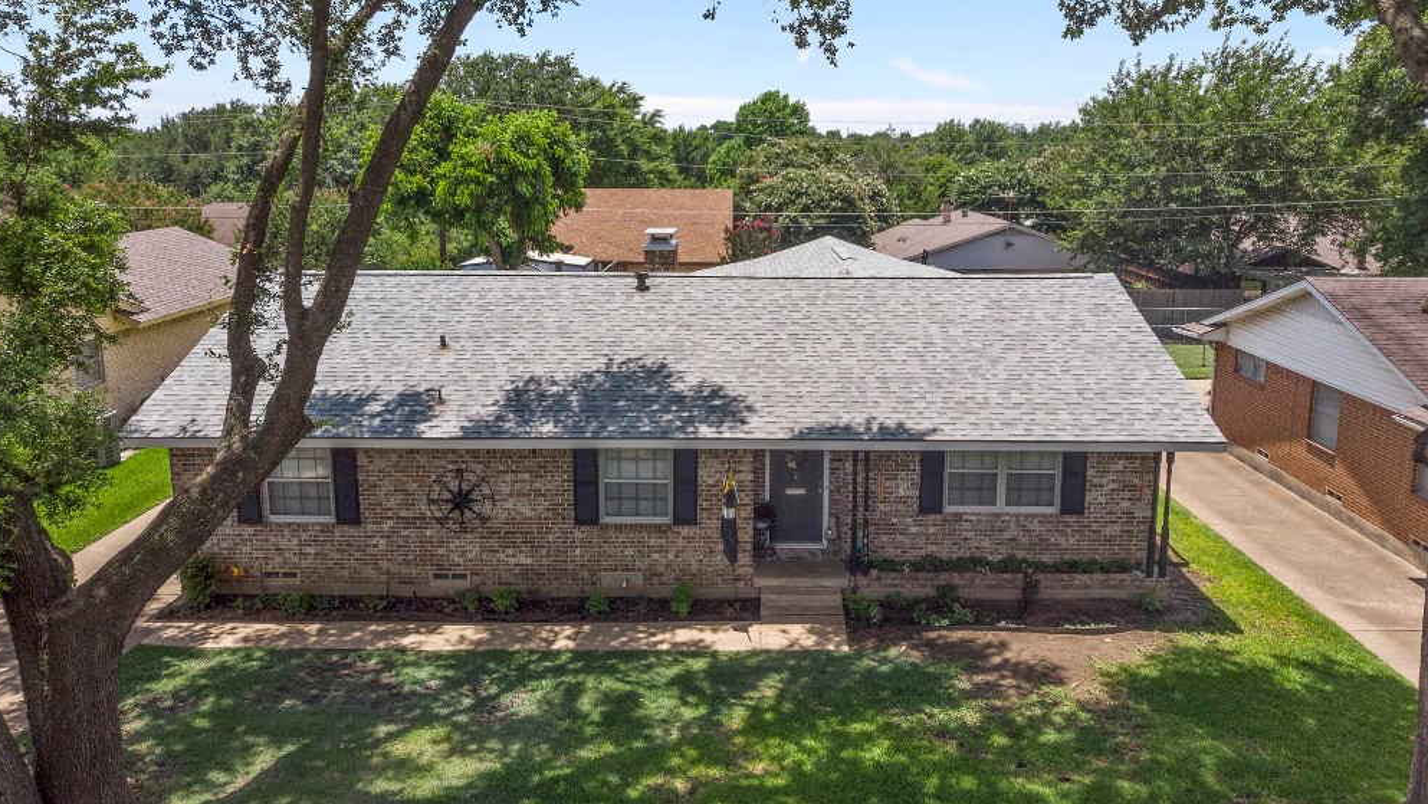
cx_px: 718
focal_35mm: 27
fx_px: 1023
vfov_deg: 42.8
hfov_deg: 69.8
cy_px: 334
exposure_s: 1/800
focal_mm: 4.5
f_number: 2.8
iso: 100
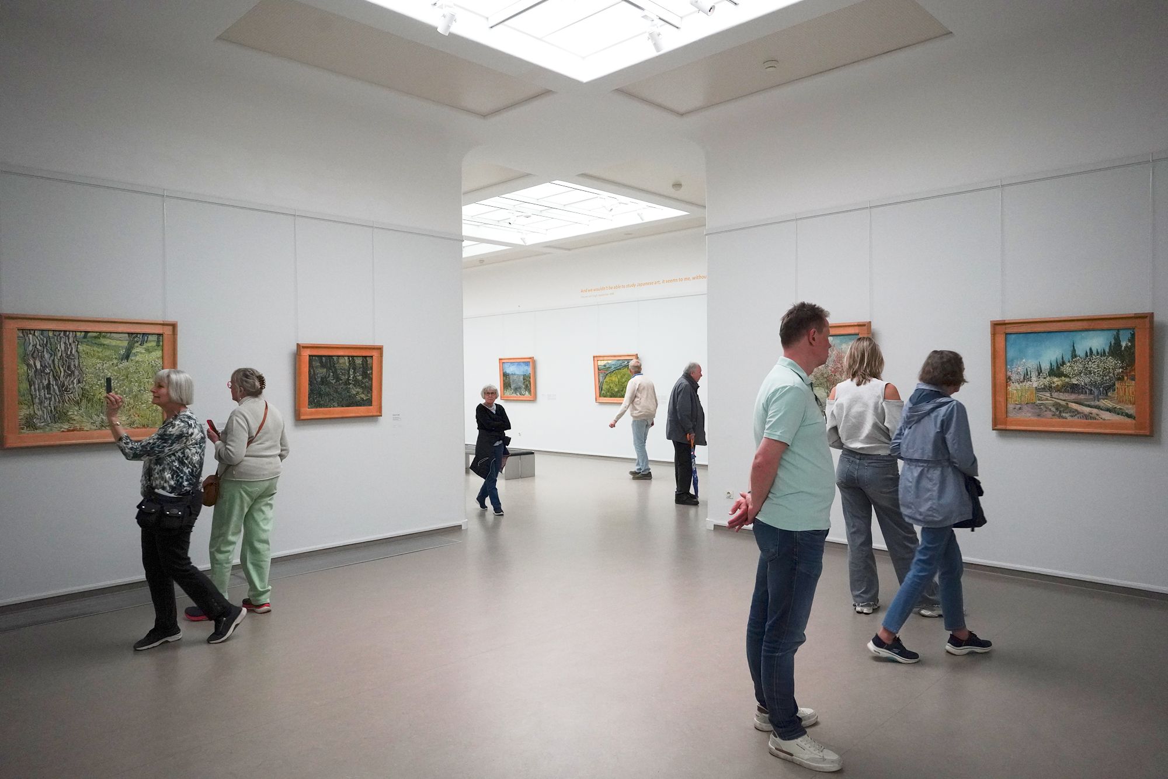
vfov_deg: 53.1
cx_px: 584
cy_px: 390
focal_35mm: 24
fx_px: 779
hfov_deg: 73.7
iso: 3200
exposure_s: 1/80
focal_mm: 24
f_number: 6.3
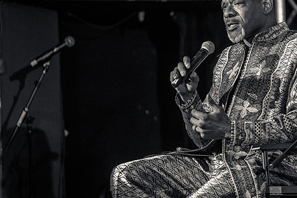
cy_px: 55
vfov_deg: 4.3
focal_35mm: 322
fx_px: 2655
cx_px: 227
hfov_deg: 6.4
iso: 2500
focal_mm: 200
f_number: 4
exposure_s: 1/250
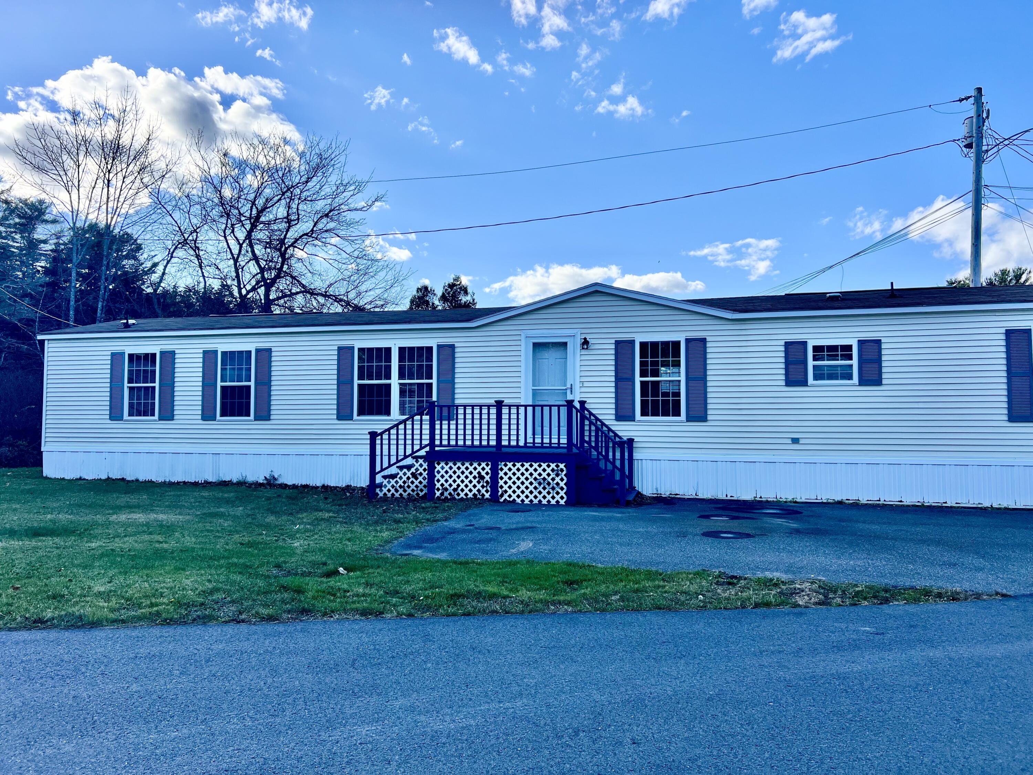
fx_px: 776
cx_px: 516
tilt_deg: +2.7
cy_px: 388
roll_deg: +0.9
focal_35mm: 26
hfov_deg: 67.3
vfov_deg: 53.1
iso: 50
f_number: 1.5
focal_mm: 5.7
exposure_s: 1/2841
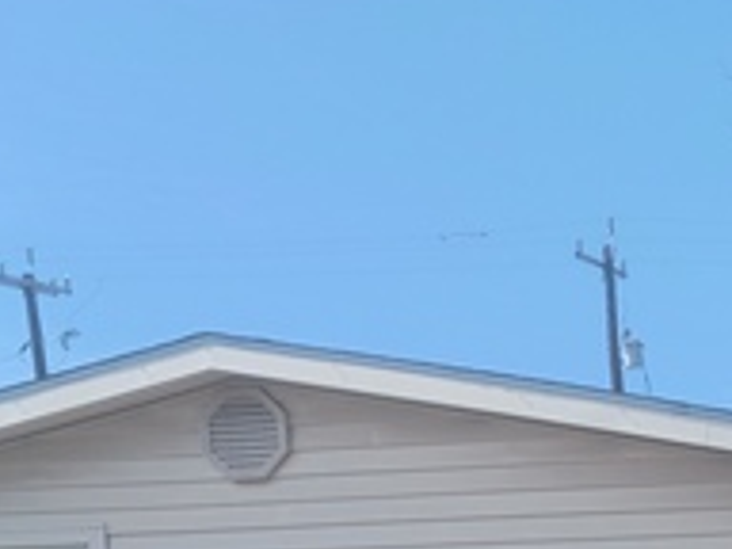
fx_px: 1903
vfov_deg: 15.0
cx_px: 991
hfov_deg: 19.8
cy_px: 858
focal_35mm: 90
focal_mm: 4
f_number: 1.8
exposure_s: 1/256
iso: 20
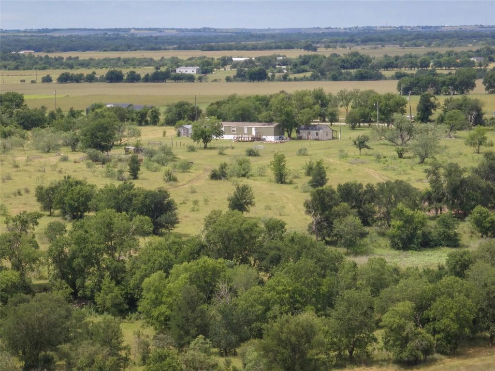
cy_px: 186
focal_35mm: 161
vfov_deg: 9.2
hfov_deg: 12.3
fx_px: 2301
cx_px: 248
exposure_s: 1/15
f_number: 4.4
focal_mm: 29.85
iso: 180
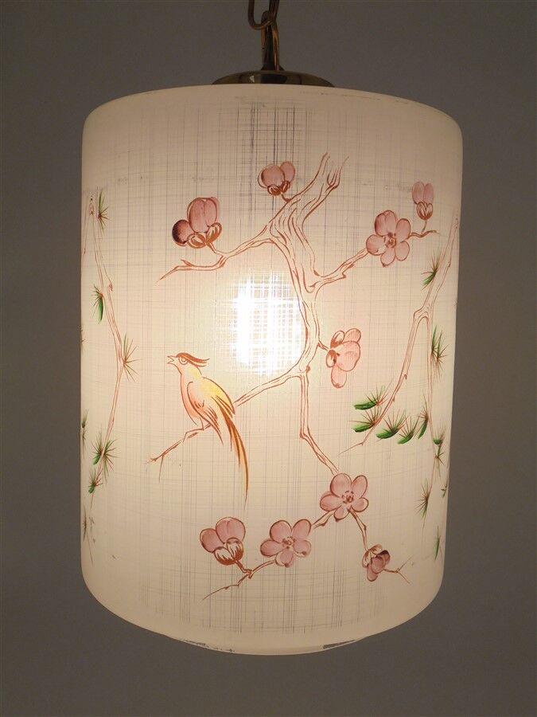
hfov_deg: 37.7
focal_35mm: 38
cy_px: 358
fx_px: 786
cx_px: 268
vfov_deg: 49.0
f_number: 4.2
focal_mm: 6.9
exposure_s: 1/40
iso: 100
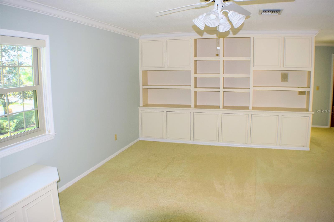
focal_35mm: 36
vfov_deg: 36.9
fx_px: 334
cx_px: 167
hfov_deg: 53.1
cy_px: 111
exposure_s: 1/100
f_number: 5
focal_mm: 24
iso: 800
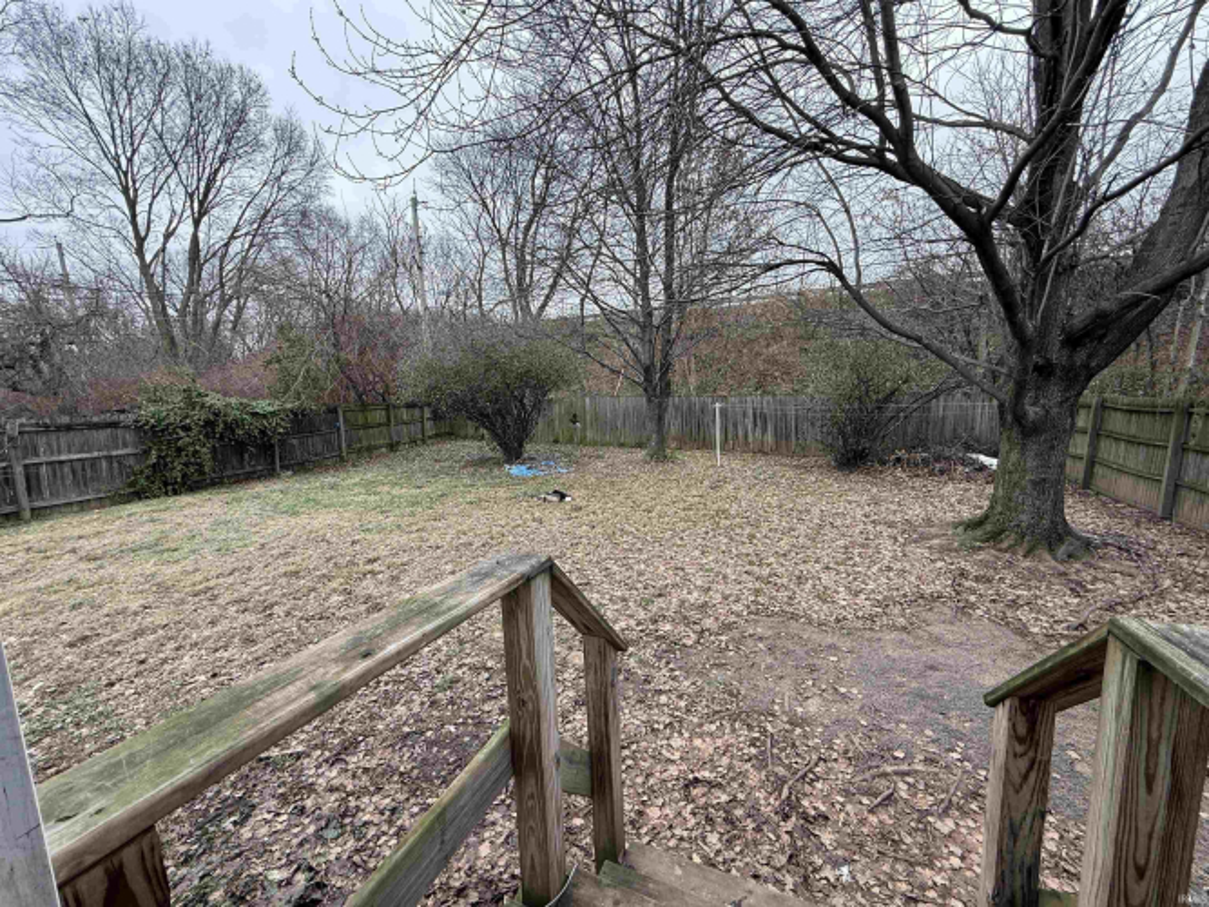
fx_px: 489
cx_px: 604
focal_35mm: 14
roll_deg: +1.7
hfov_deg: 102.1
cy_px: 454
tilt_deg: -7.3
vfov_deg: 85.7
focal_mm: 2.22
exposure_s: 1/99
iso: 80
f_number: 2.2
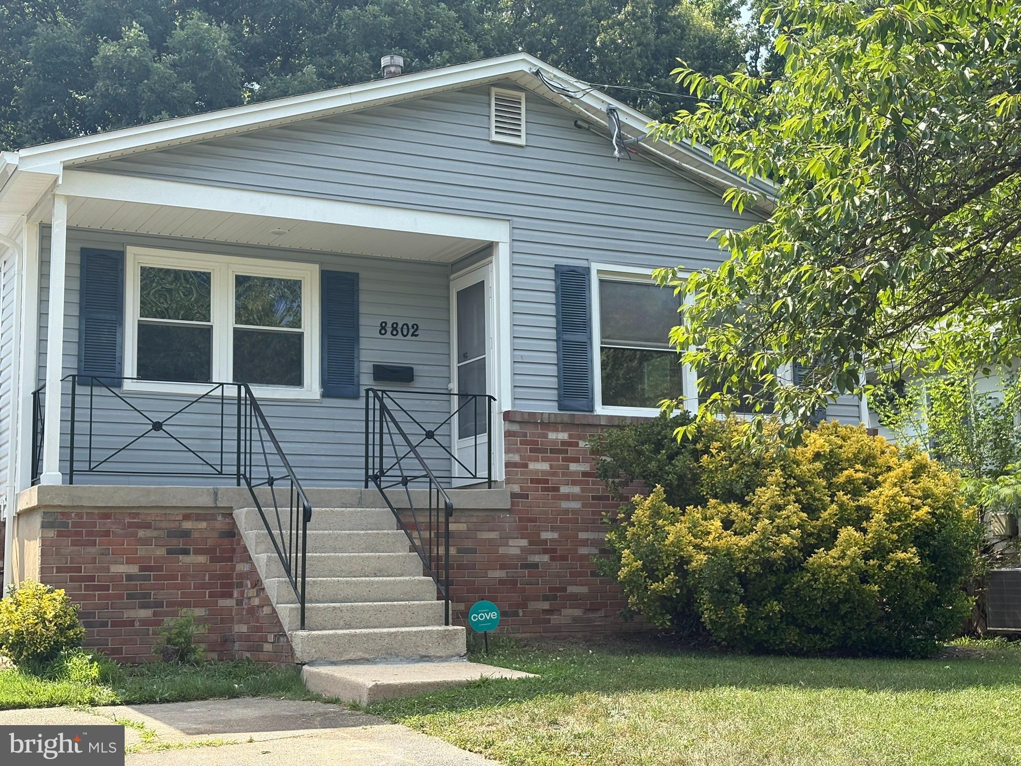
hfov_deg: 36.8
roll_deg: +1.0
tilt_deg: +8.4
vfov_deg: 28.0
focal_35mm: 52
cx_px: 510
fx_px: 1534
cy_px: 383
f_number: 1.6
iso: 50
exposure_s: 1/1667
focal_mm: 5.96
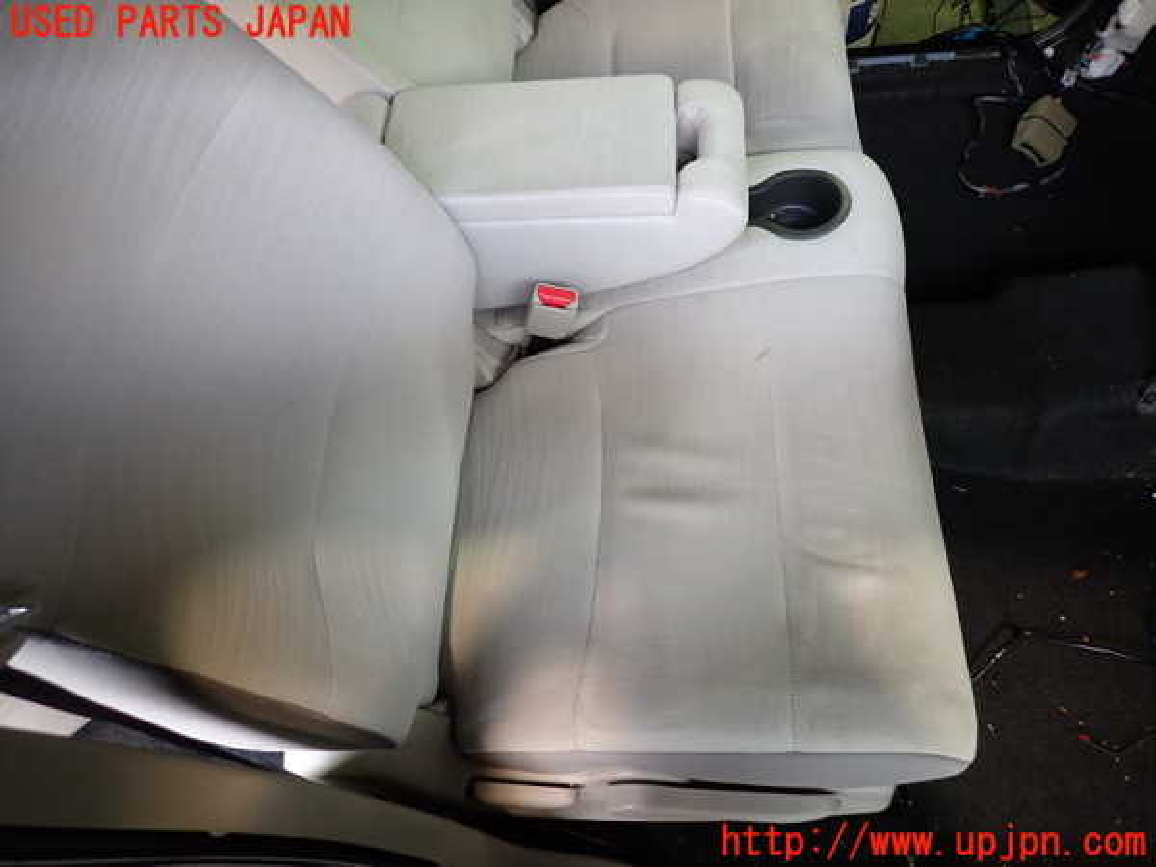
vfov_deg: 54.9
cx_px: 578
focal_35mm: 25
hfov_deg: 69.4
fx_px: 835
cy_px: 434
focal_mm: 4.5
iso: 200
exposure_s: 1/60
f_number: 2
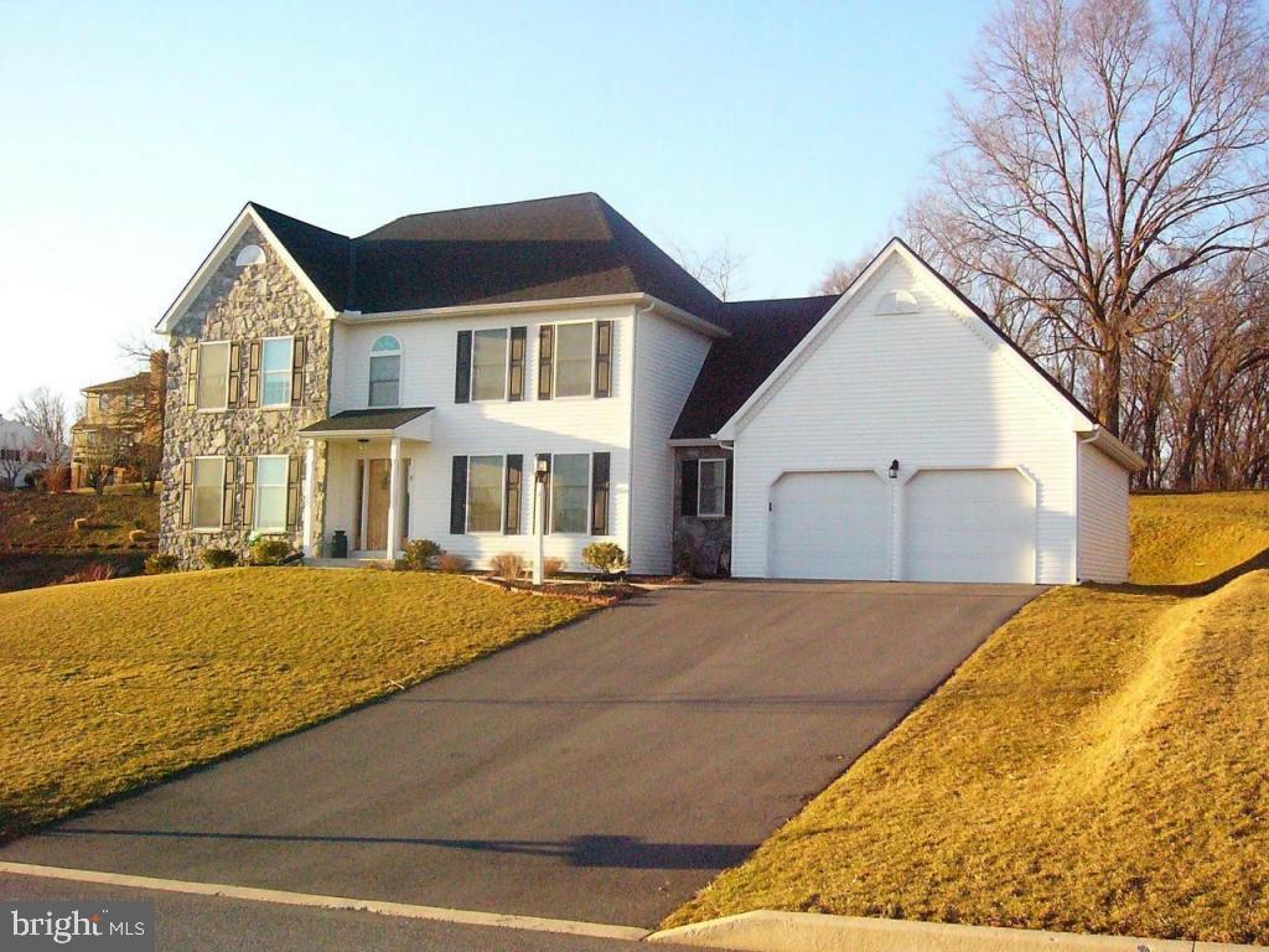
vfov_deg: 40.7
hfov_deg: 52.6
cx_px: 634
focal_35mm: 35
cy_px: 476
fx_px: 1283
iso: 400
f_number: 8
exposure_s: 1/200
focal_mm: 5.8
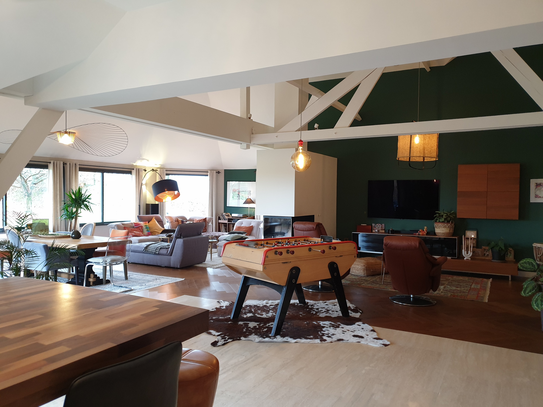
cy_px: 204
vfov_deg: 53.1
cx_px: 272
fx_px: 408
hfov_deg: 67.3
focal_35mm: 26
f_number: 1.5
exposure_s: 1/50
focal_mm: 4.3
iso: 200
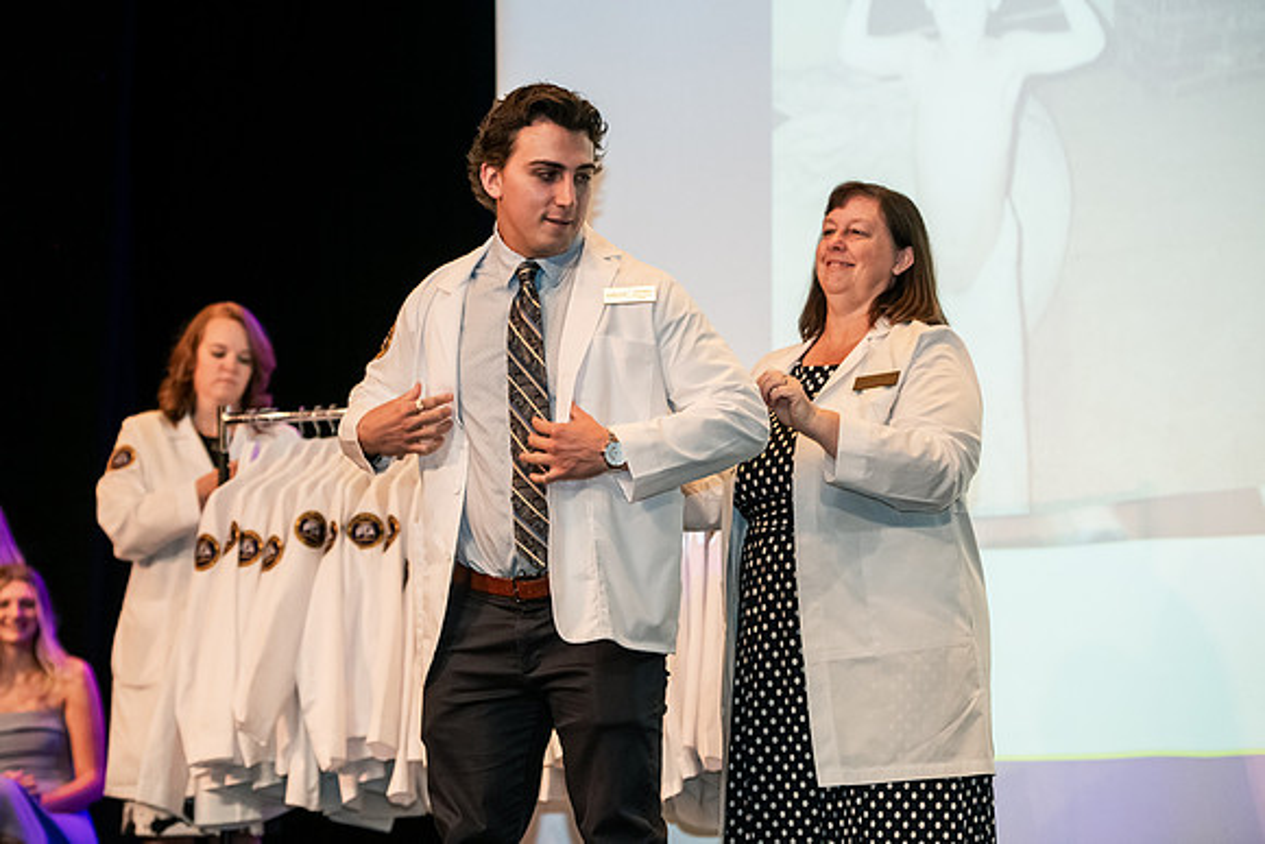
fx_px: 3866
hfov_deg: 18.6
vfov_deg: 12.5
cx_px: 632
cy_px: 422
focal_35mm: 110
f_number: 3.5
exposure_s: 1/200
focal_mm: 110
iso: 2500
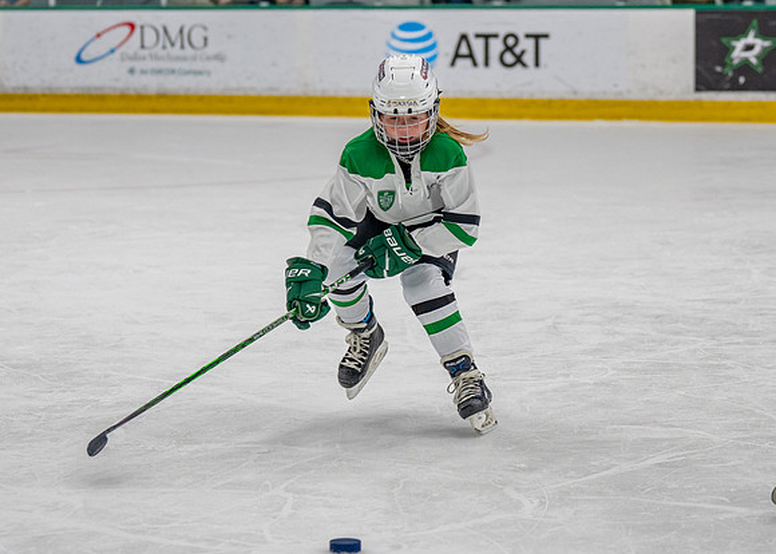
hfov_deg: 15.7
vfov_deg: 11.2
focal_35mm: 128
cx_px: 343
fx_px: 2816
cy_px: 205
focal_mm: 70
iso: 1000
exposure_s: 1/1600
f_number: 2.8
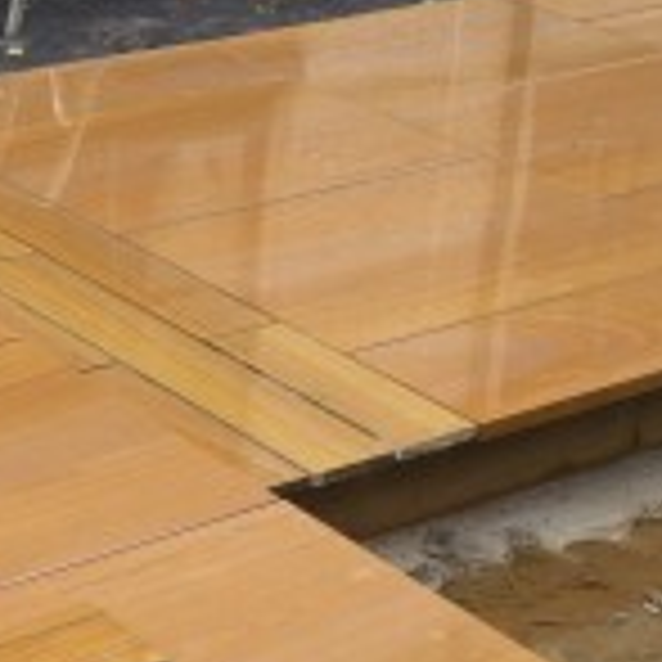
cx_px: -41
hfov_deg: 16.2
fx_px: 2272
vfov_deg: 16.6
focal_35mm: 105
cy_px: 338
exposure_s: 1/80
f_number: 3
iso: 80
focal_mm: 6
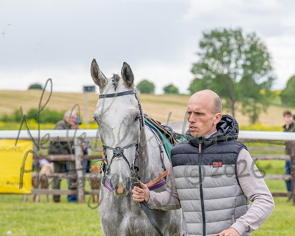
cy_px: 118
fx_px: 1623
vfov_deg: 8.3
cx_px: 148
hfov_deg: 10.4
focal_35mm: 186
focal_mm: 110
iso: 400
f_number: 5
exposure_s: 1/1250
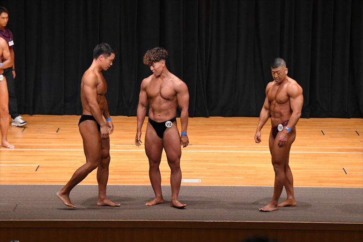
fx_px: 1693
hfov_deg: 12.2
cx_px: 182
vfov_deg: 8.2
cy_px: 121
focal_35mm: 168
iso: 5000
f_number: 5.6
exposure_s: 1/400
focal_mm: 112
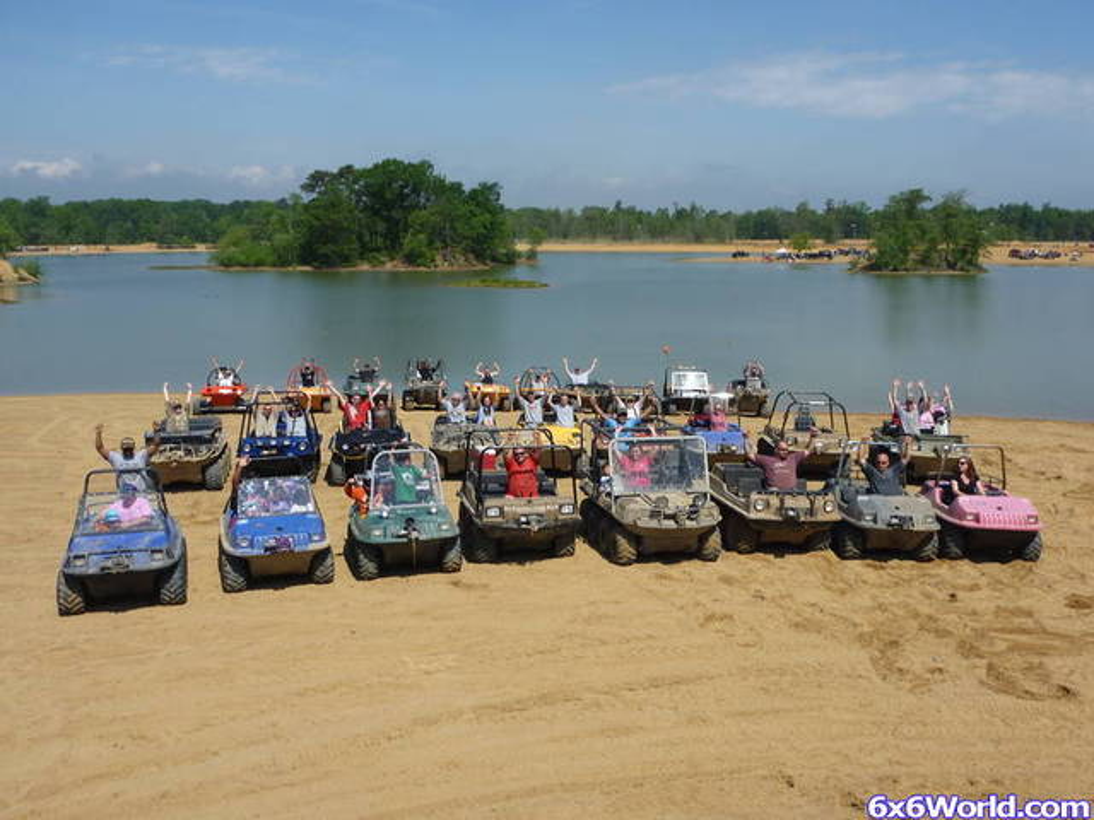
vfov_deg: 42.9
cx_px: 547
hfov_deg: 55.4
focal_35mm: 33
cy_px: 410
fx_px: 1043
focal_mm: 4.9
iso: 80
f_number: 10
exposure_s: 1/160
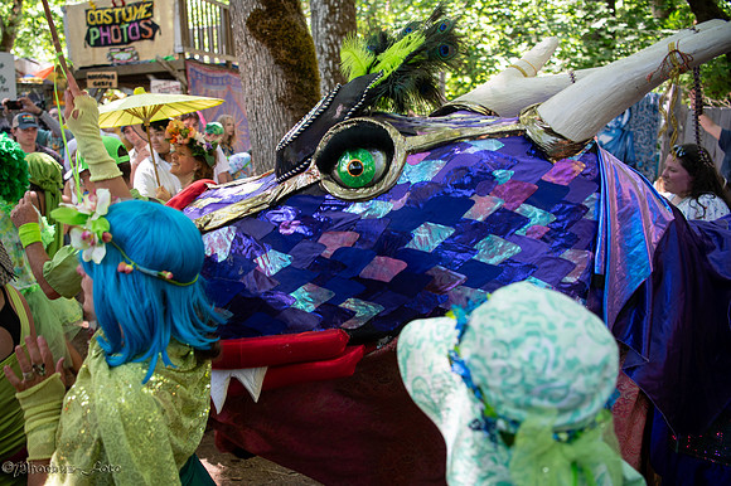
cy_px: 253
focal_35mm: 26
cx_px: 337
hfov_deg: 69.5
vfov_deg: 49.7
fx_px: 526
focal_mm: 24
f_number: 2.8
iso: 400
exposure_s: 1/160
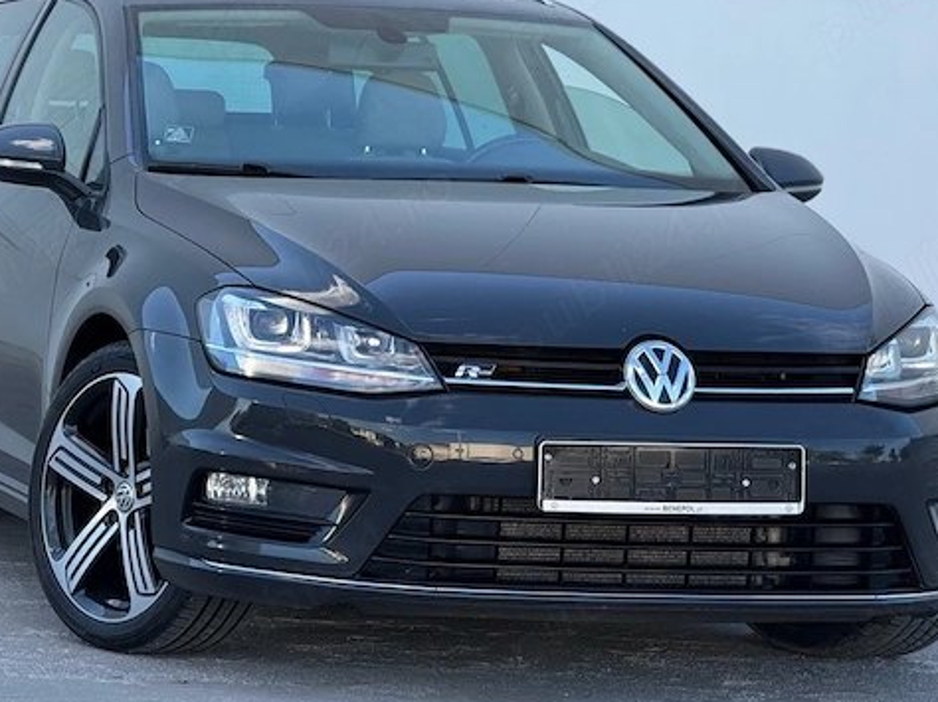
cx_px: 406
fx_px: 4117
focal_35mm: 152
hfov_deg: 13.0
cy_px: 275
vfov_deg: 9.8
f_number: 2.8
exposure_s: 1/250
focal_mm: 15.66
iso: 50
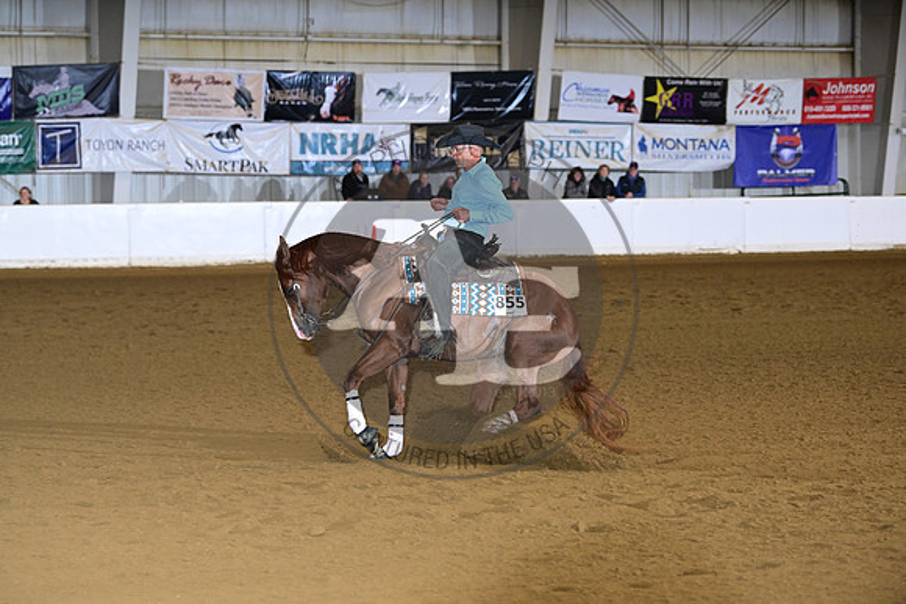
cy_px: 302
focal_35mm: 120
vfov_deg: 11.4
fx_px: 3021
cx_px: 453
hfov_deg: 17.1
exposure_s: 1/200
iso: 2500
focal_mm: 120
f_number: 4.5
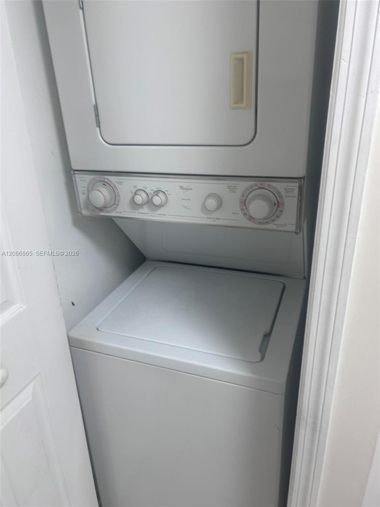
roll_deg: +0.1
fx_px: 381
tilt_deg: -19.0
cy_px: 254
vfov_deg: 67.3
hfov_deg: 53.1
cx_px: 190
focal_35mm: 26
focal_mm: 5.7
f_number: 1.5
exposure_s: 1/60
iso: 80
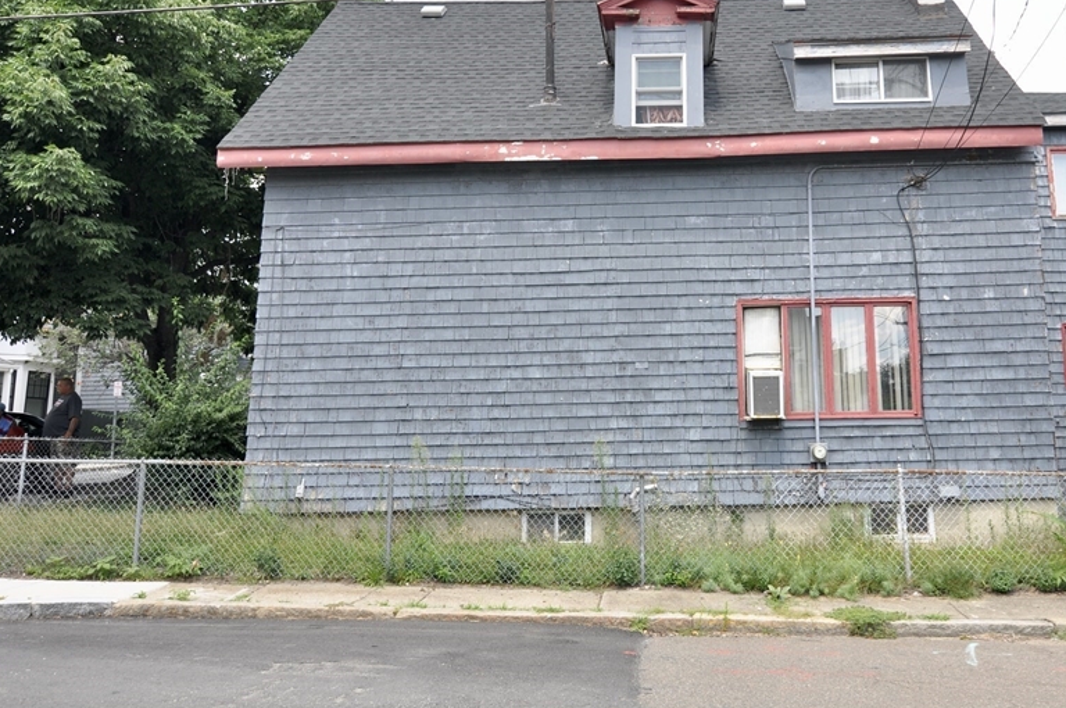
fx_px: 946
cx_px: 673
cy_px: 285
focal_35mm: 32
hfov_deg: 58.0
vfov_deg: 40.8
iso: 200
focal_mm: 16
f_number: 5
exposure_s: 1/400
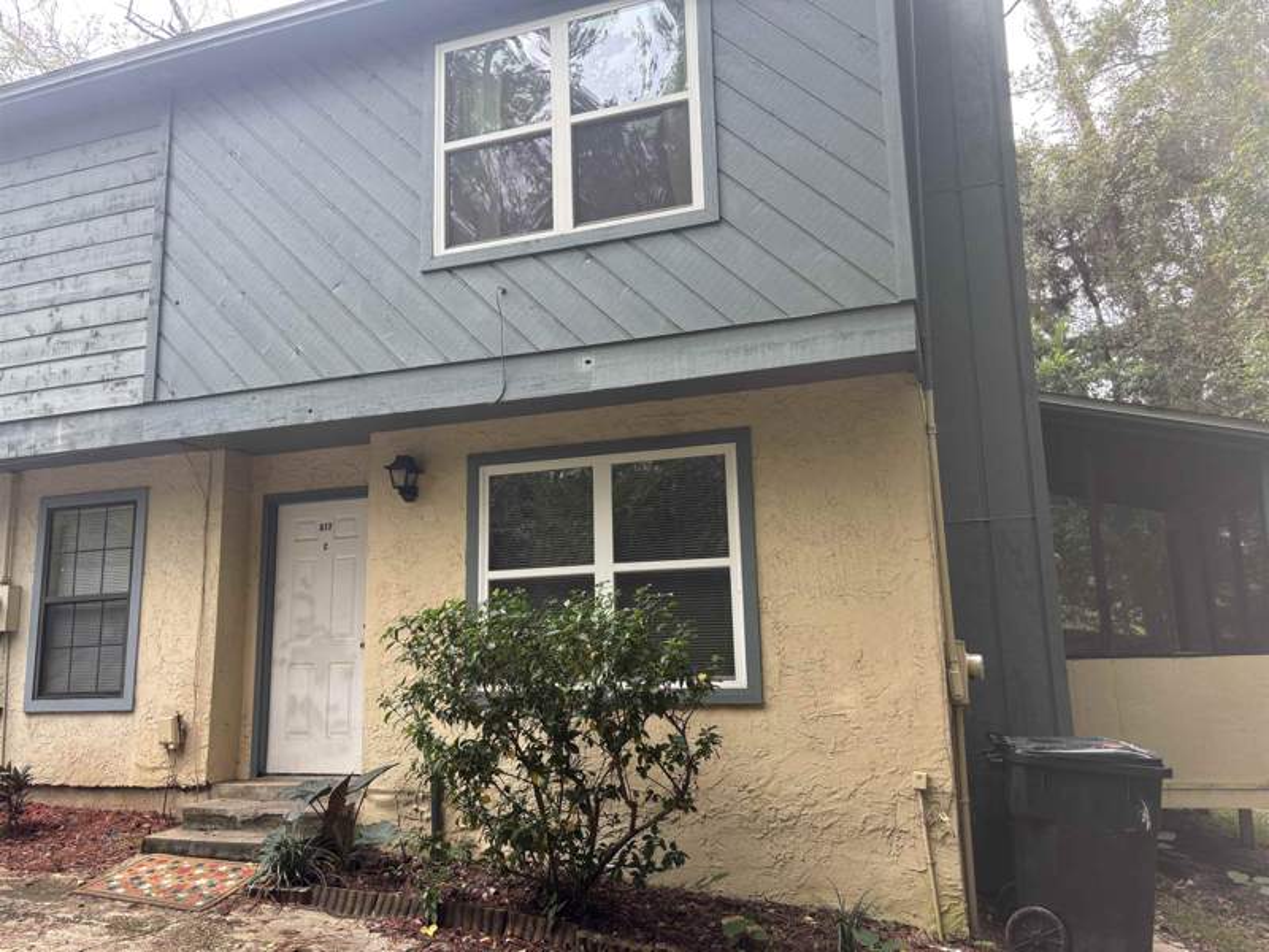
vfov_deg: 53.1
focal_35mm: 26
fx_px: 953
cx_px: 634
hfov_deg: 67.3
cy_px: 476
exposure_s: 1/231
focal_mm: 5.96
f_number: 1.6
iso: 40
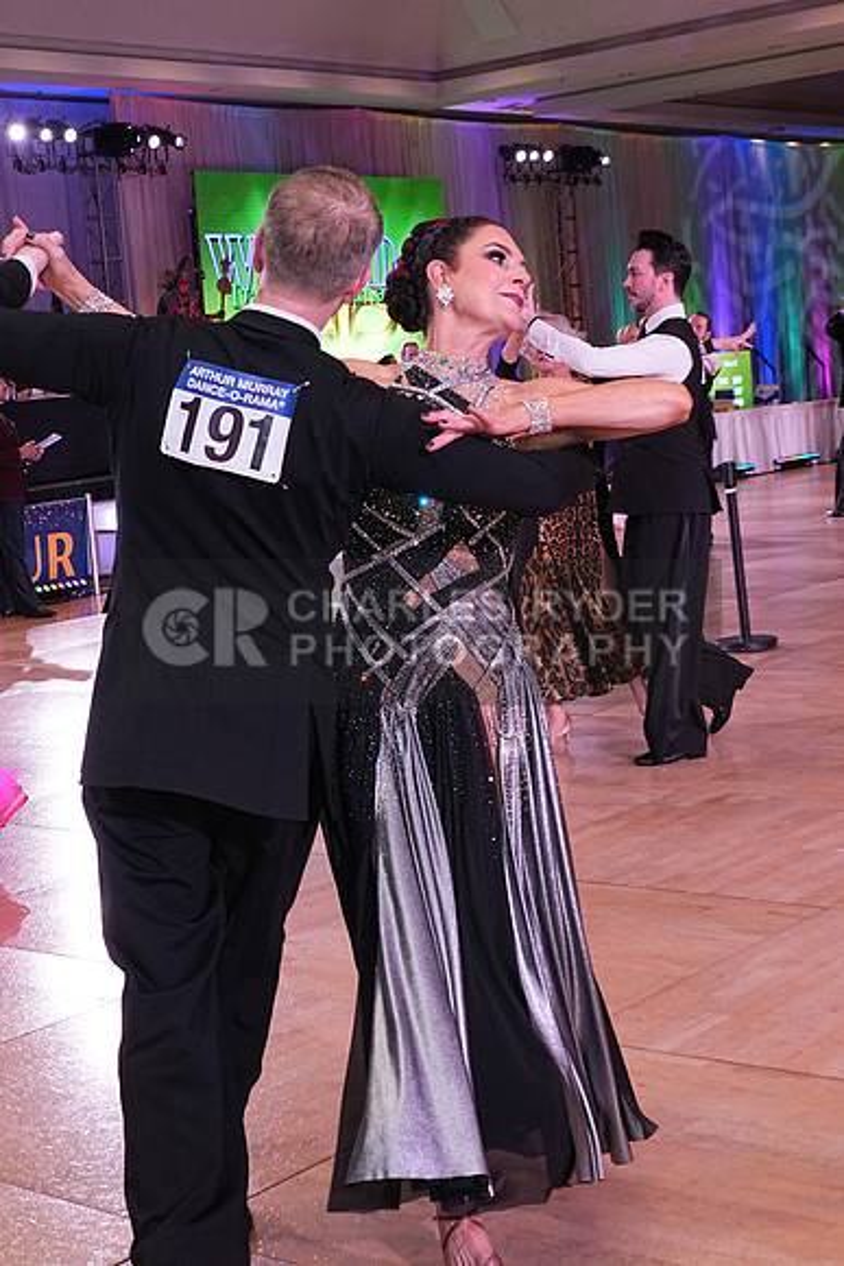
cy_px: 633
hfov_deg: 25.1
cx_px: 422
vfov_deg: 36.9
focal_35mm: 54
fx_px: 1898
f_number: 7.1
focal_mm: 36
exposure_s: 1/250
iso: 2500
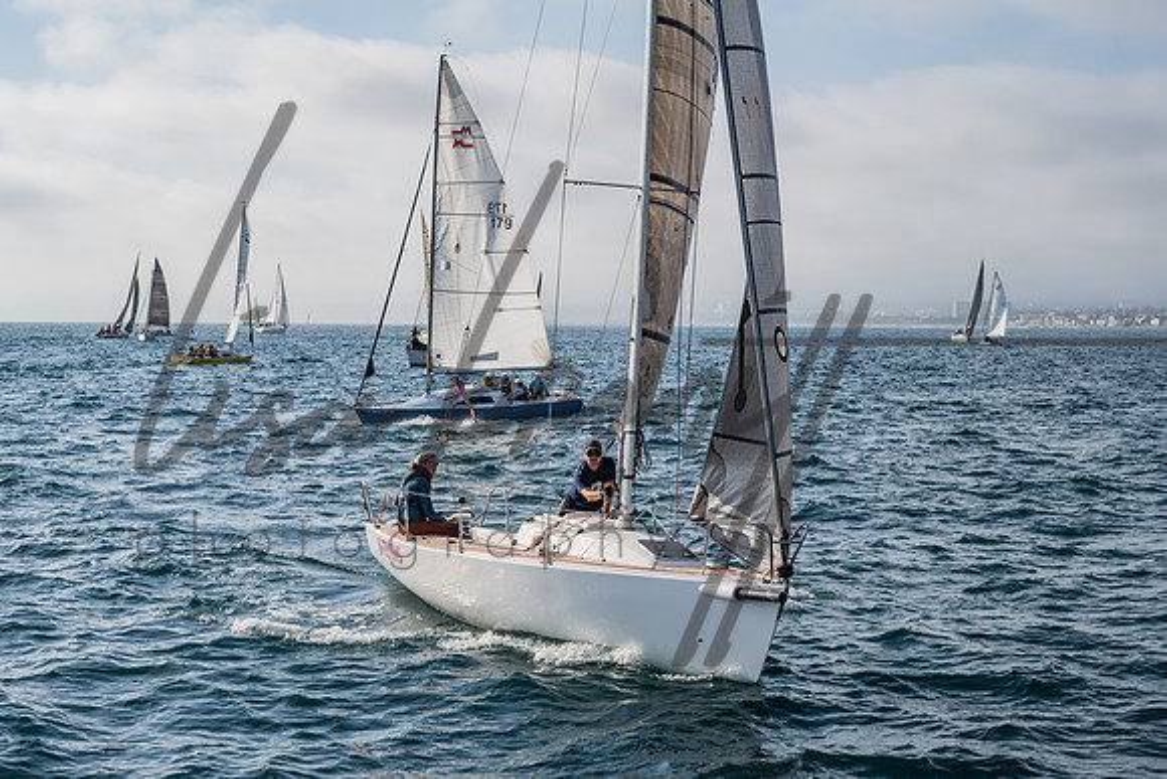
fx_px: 1910
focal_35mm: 59
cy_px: 390
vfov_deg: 23.0
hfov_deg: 34.0
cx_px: 584
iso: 400
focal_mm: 58
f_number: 9
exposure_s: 1/2000
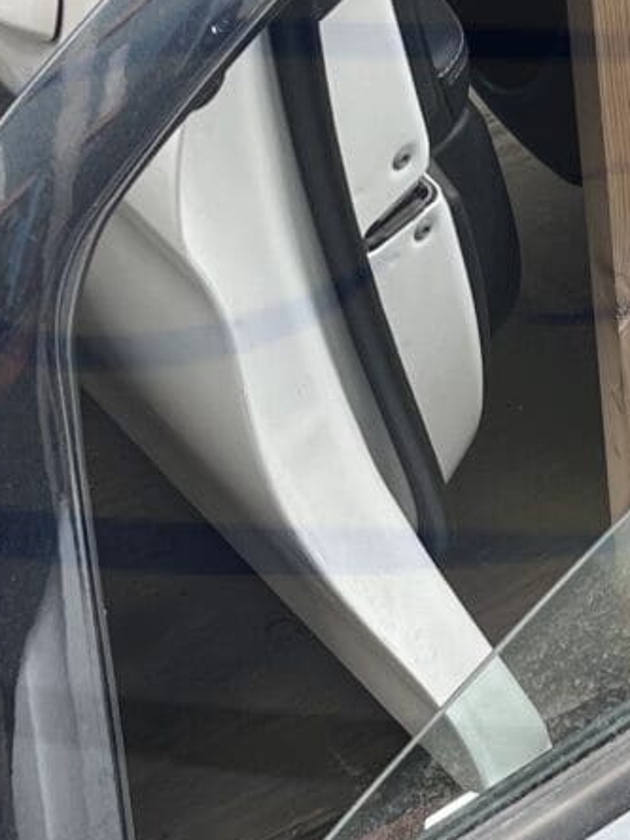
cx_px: 885
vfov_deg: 16.3
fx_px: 2912
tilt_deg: -43.1
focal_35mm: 120
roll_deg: +1.5
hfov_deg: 11.9
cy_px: 656
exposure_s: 1/121
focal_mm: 5.1
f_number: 1.6
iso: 64
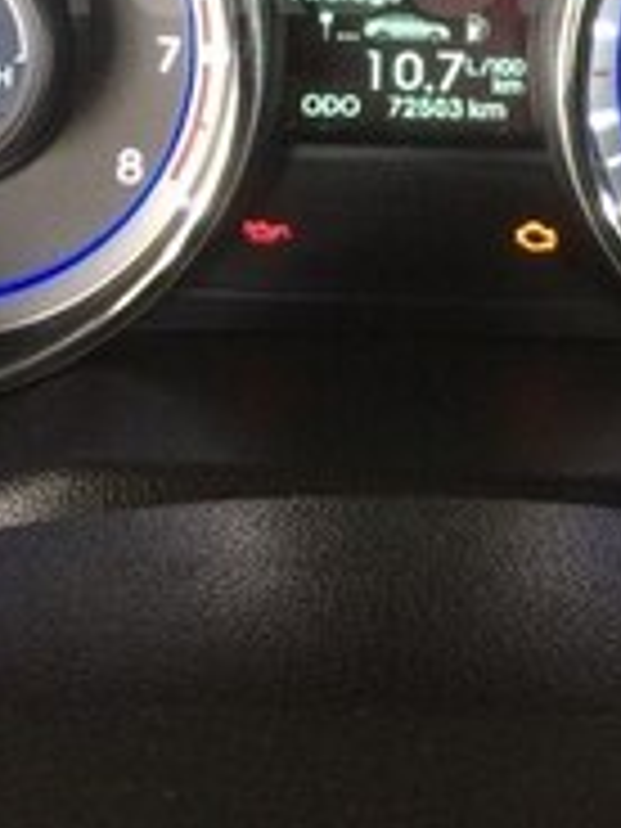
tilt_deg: -28.0
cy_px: -36
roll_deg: +0.1
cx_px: 387
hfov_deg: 18.9
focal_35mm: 78
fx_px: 1866
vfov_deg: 23.7
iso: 320
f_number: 2.2
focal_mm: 4.15
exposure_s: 1/33
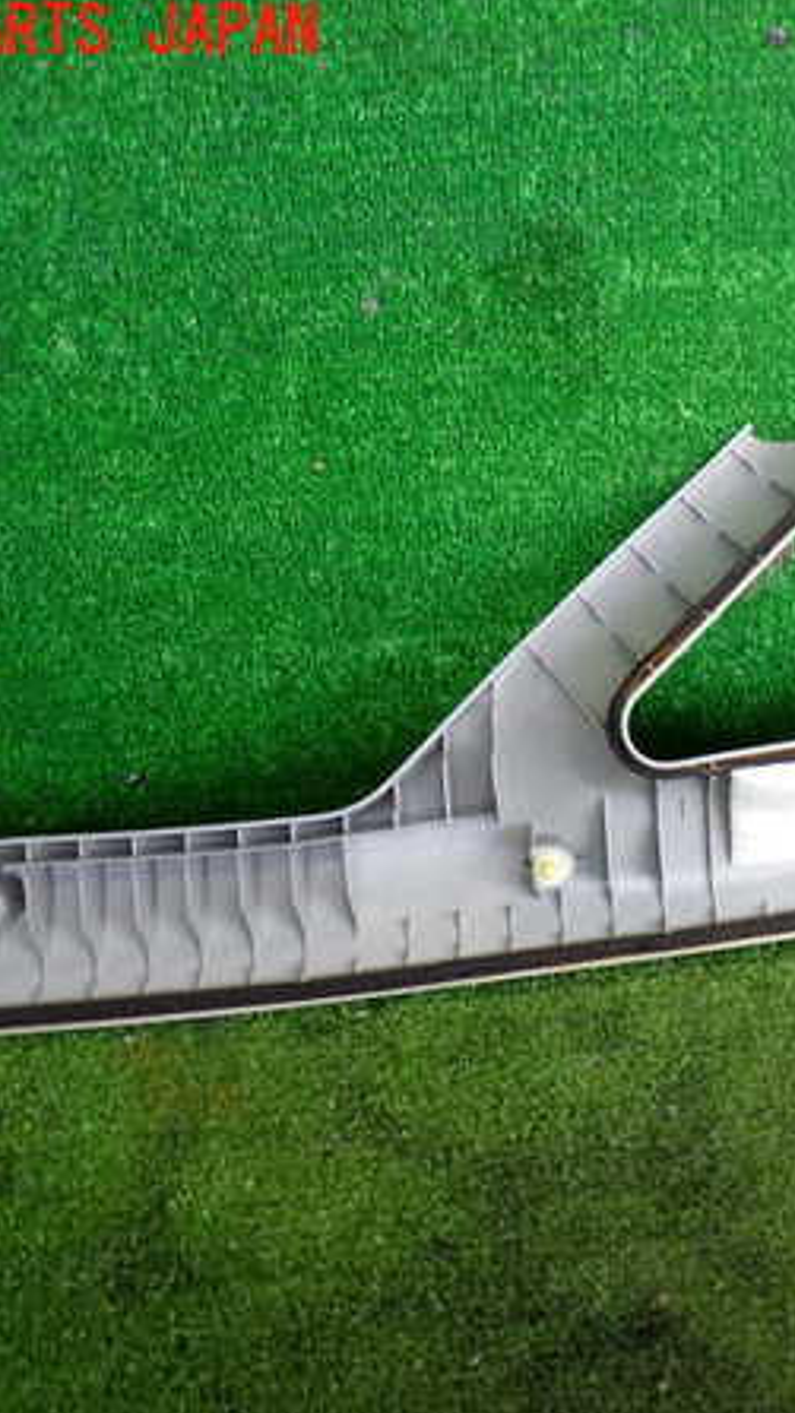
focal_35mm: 44
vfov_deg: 46.4
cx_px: 694
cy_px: 706
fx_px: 1648
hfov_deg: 26.3
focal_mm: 5.4
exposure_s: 1/50
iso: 200
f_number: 2.3
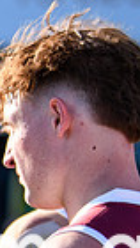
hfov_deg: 1.4
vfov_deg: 2.5
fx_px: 5754
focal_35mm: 874
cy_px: 227
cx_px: -336
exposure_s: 1/1250
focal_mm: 98
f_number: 2.8
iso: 160
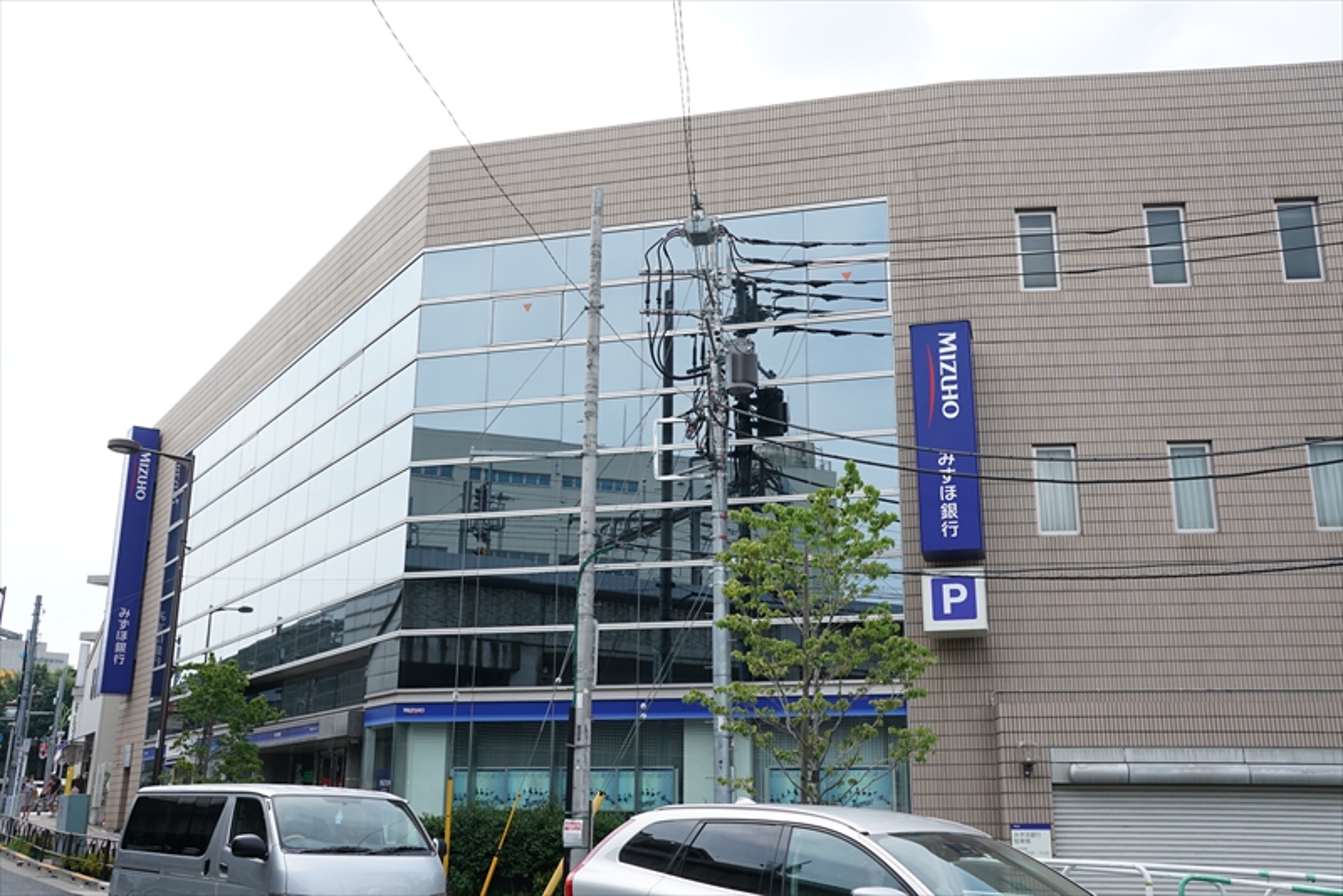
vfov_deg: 38.9
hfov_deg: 55.8
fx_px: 1269
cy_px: 448
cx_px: 672
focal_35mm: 34
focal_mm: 23
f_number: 6.3
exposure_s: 1/200
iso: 100
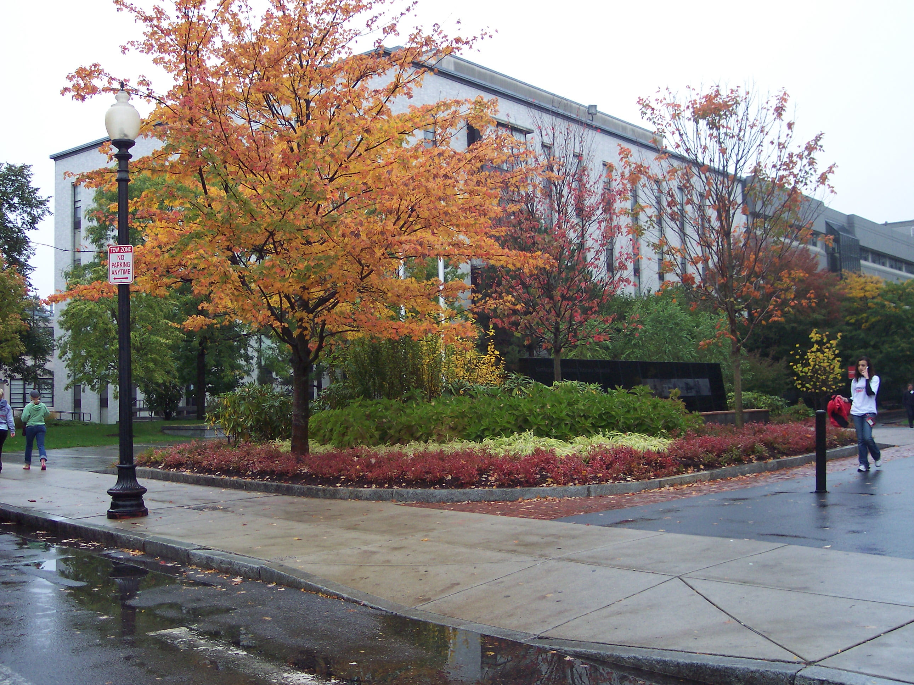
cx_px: 457
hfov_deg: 49.0
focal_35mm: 38
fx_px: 1003
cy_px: 342
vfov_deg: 37.7
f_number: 2.8
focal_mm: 8
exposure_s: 1/250
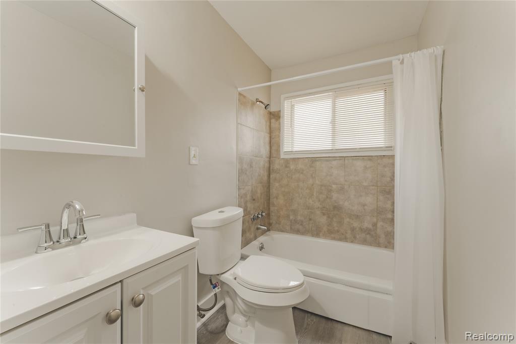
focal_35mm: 14
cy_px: 172
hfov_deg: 104.3
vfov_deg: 81.2
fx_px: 201
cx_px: 258
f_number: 18
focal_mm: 14
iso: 400
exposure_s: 1/15
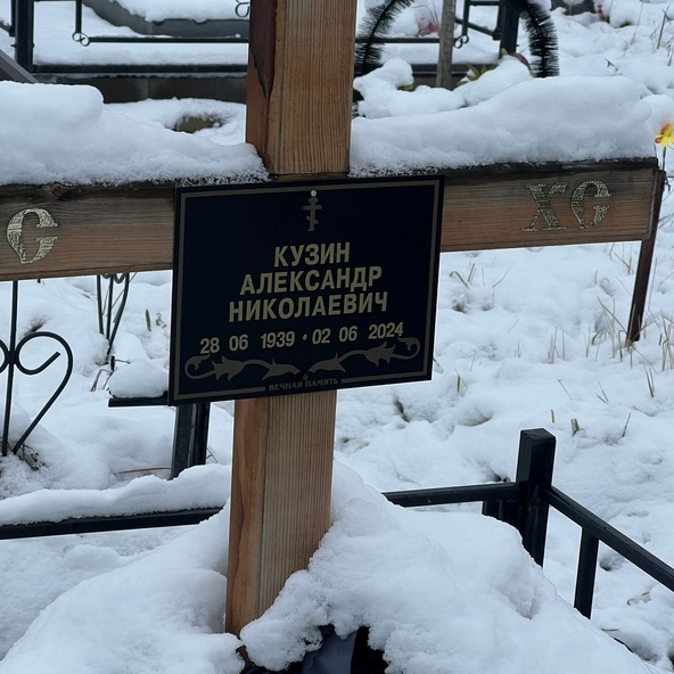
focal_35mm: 92
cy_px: 338
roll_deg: -0.2
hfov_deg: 18.9
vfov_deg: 18.9
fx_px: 2027
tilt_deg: -18.3
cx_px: 311
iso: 32
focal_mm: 9
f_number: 2.8
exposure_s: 1/112
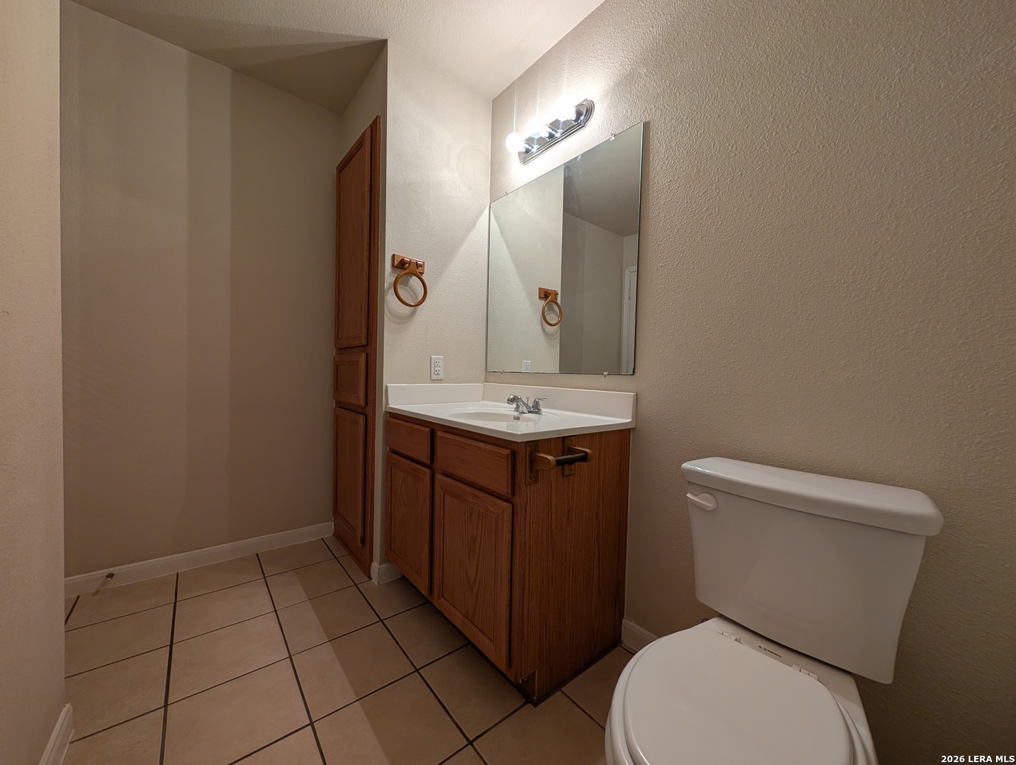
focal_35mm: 12
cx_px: 508
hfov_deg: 110.5
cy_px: 382
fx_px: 353
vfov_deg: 94.7
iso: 60
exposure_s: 1/60
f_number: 1.7
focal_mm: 2.02
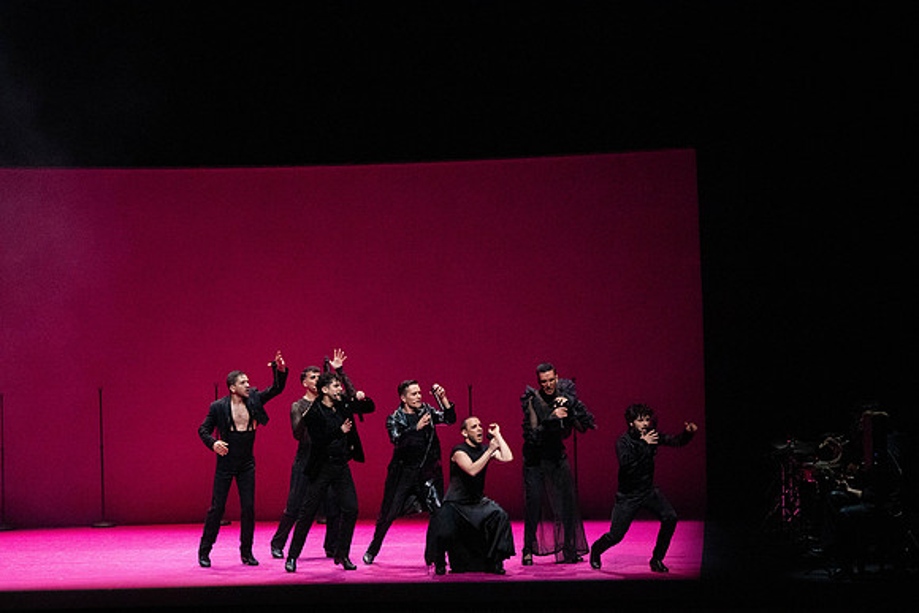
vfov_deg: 9.0
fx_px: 3881
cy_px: 306
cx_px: 460
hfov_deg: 13.5
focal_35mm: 152
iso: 25600
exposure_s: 1/400
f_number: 9
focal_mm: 152
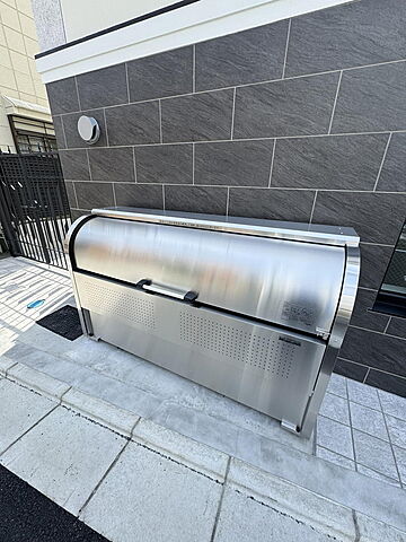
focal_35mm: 14
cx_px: 203
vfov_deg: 102.1
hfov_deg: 85.7
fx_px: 219
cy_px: 271
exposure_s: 1/445
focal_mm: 2.22
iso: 40
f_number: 2.2
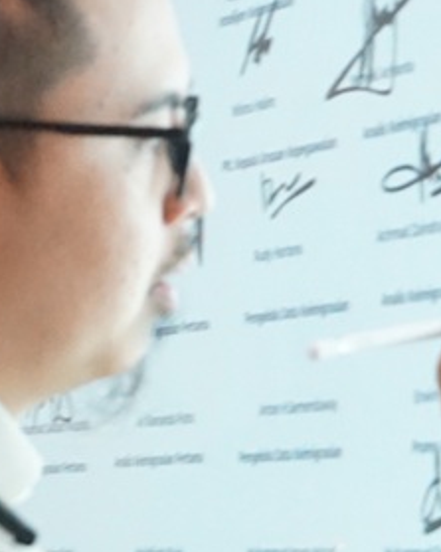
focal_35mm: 283
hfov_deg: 5.4
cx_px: -425
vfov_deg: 6.8
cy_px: 467
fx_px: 4620
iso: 6400
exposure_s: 1/60
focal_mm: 70
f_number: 5.6
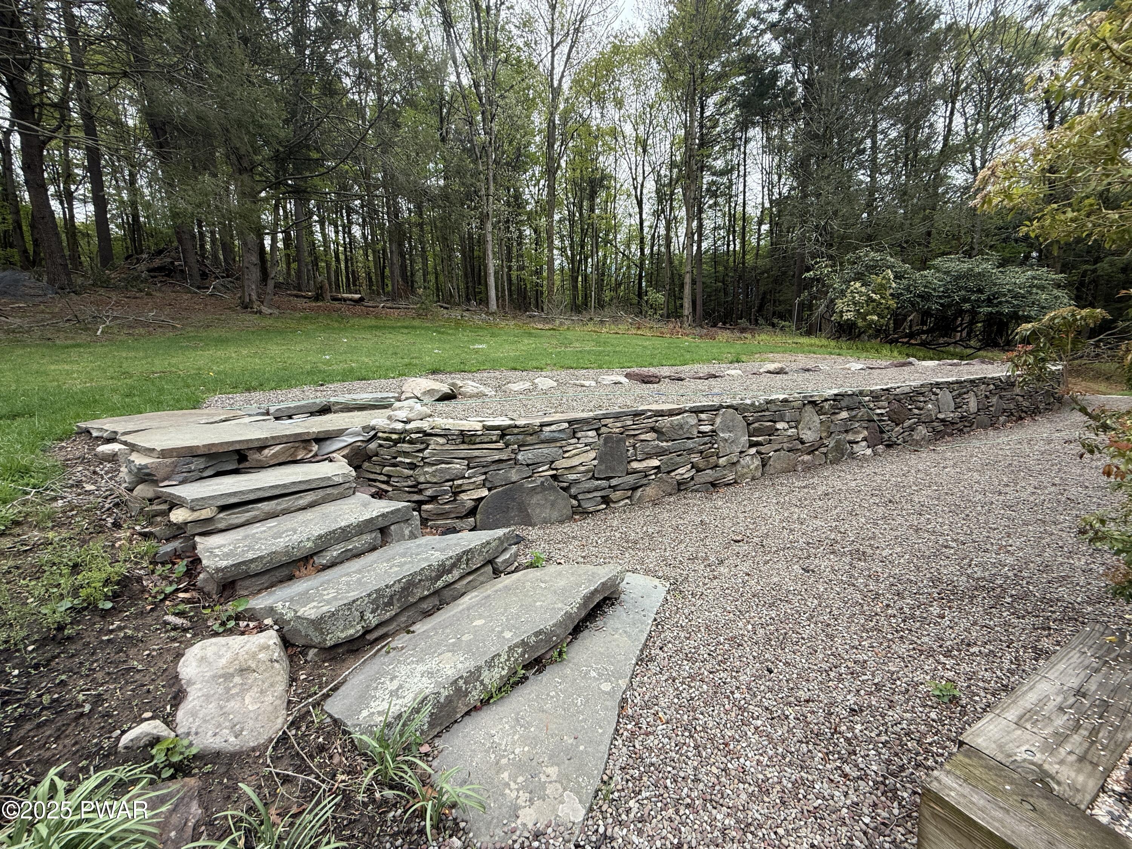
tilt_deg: -6.9
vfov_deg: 85.7
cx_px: 566
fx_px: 458
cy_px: 424
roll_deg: +1.6
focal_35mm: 14
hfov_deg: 102.1
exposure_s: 1/455
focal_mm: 2.22
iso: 50
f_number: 2.2
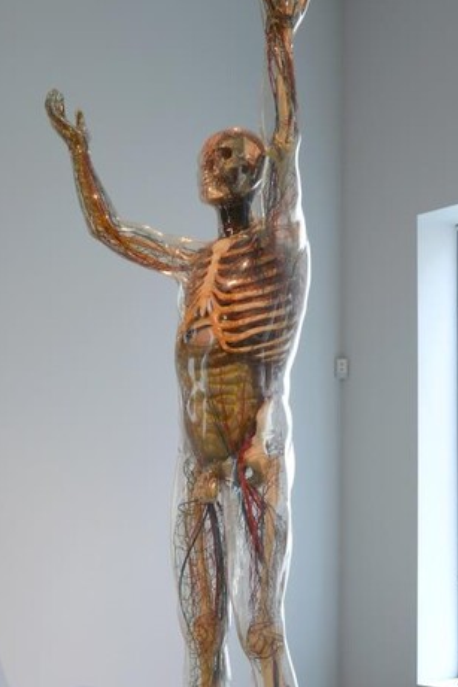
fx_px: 1088
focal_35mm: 57
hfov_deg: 23.7
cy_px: 459
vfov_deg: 34.7
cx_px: 181
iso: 320
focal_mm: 35
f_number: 9
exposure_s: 1/3
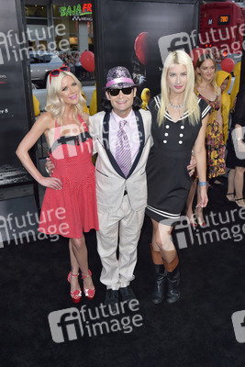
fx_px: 367
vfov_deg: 53.1
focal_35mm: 36
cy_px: 184
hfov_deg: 36.9
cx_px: 122
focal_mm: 36
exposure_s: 1/250
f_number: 6.3
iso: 640
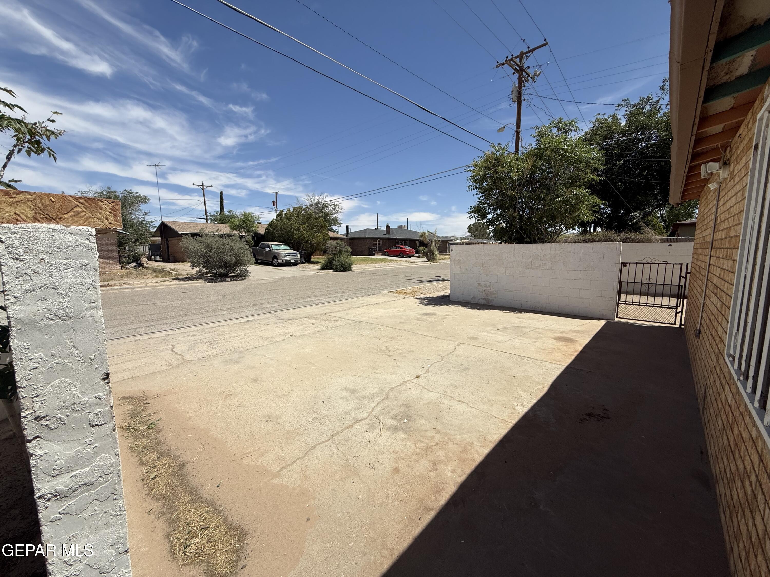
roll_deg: +0.0
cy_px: 288
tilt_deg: -7.5
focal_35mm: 14
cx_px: 385
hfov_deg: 102.1
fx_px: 311
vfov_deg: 85.7
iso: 50
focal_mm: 2.22
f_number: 2.2
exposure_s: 1/4425
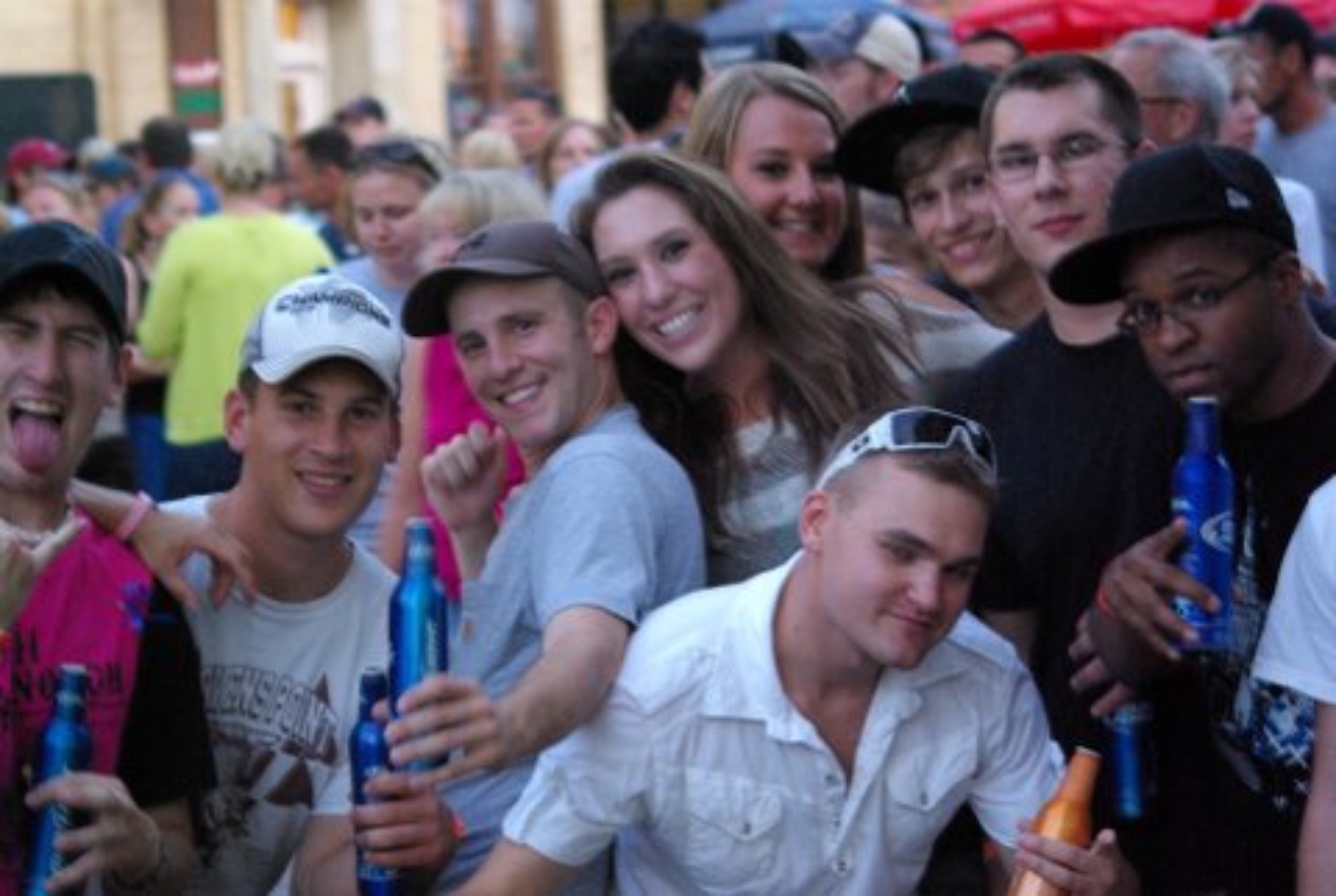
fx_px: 4183
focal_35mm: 112
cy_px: 448
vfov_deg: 12.2
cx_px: 668
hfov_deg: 18.1
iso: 1600
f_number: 4.5
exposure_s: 1/10
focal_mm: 75
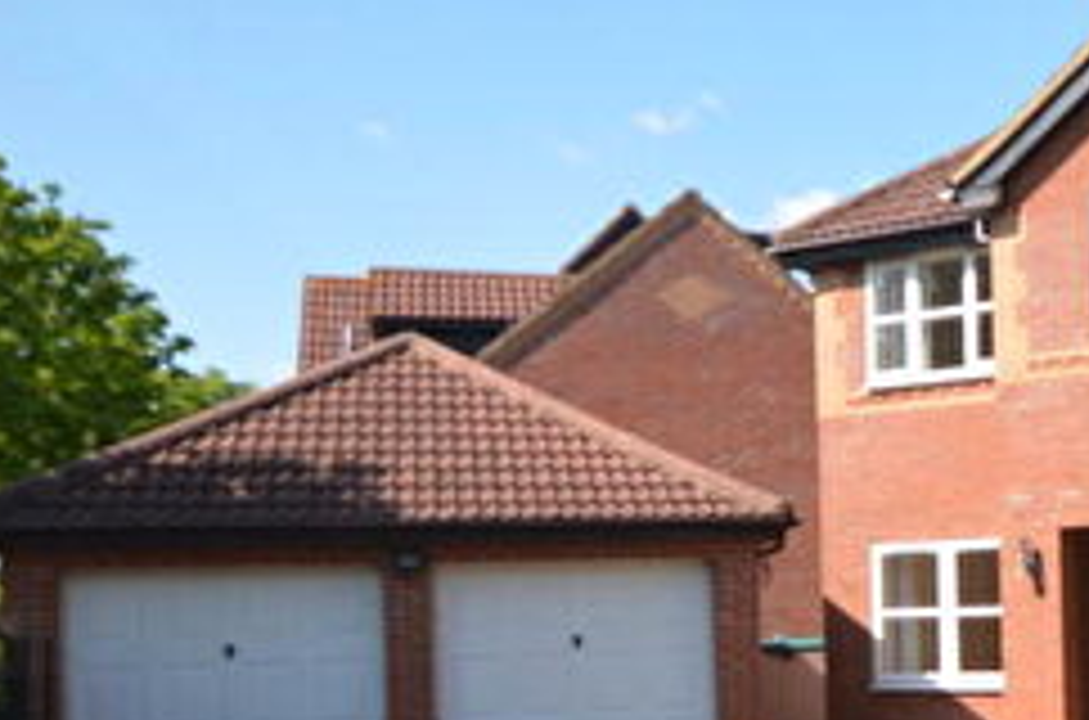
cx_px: 1053
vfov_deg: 23.4
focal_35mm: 56
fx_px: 1703
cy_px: 601
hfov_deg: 32.9
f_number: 6.3
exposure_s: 1/250
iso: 100
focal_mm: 13
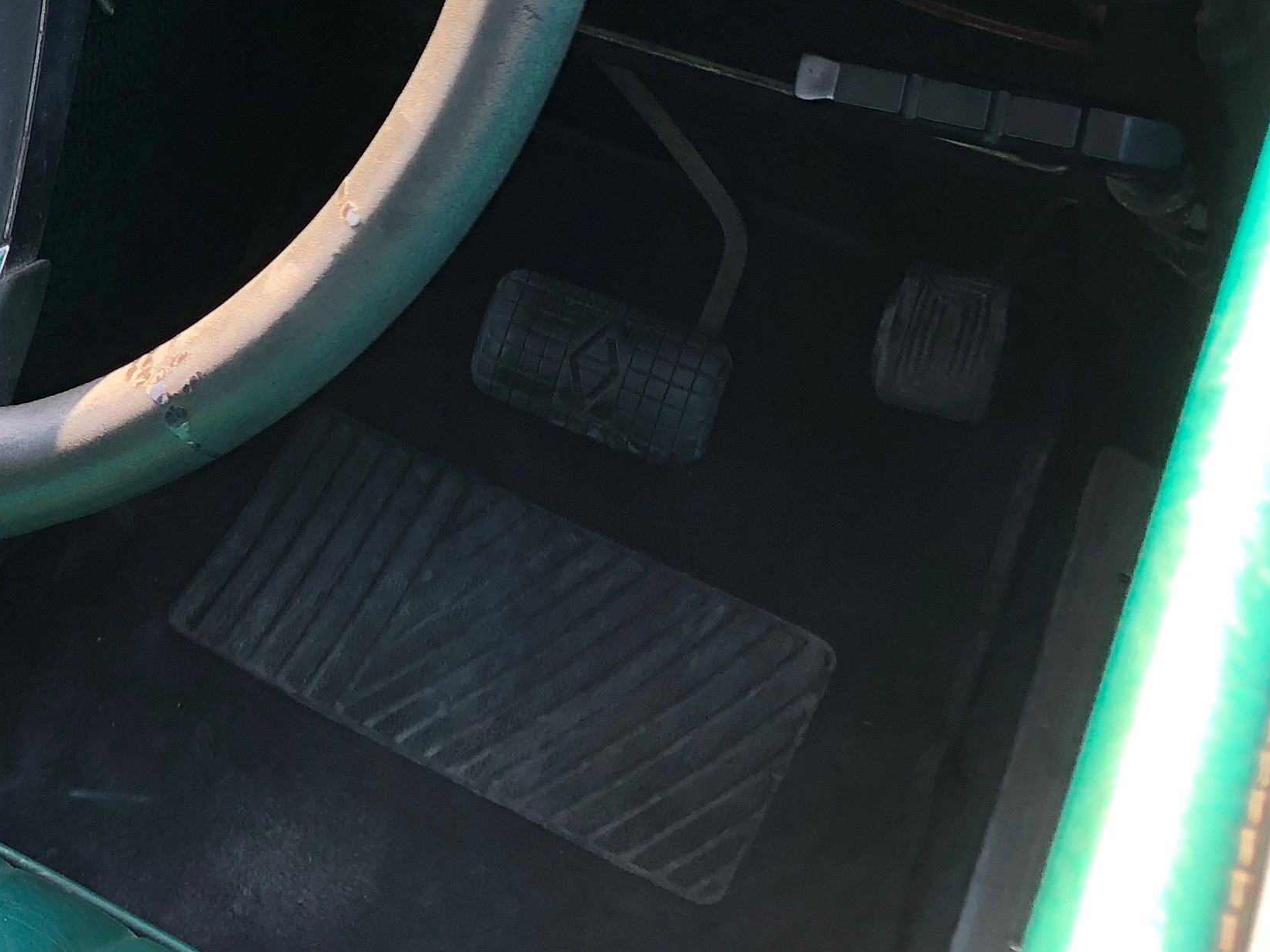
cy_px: -173
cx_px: -176
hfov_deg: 25.8
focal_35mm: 69
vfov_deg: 20.1
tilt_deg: -32.9
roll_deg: -1.9
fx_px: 2531
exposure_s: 1/120
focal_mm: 3.99
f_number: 1.8
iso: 50
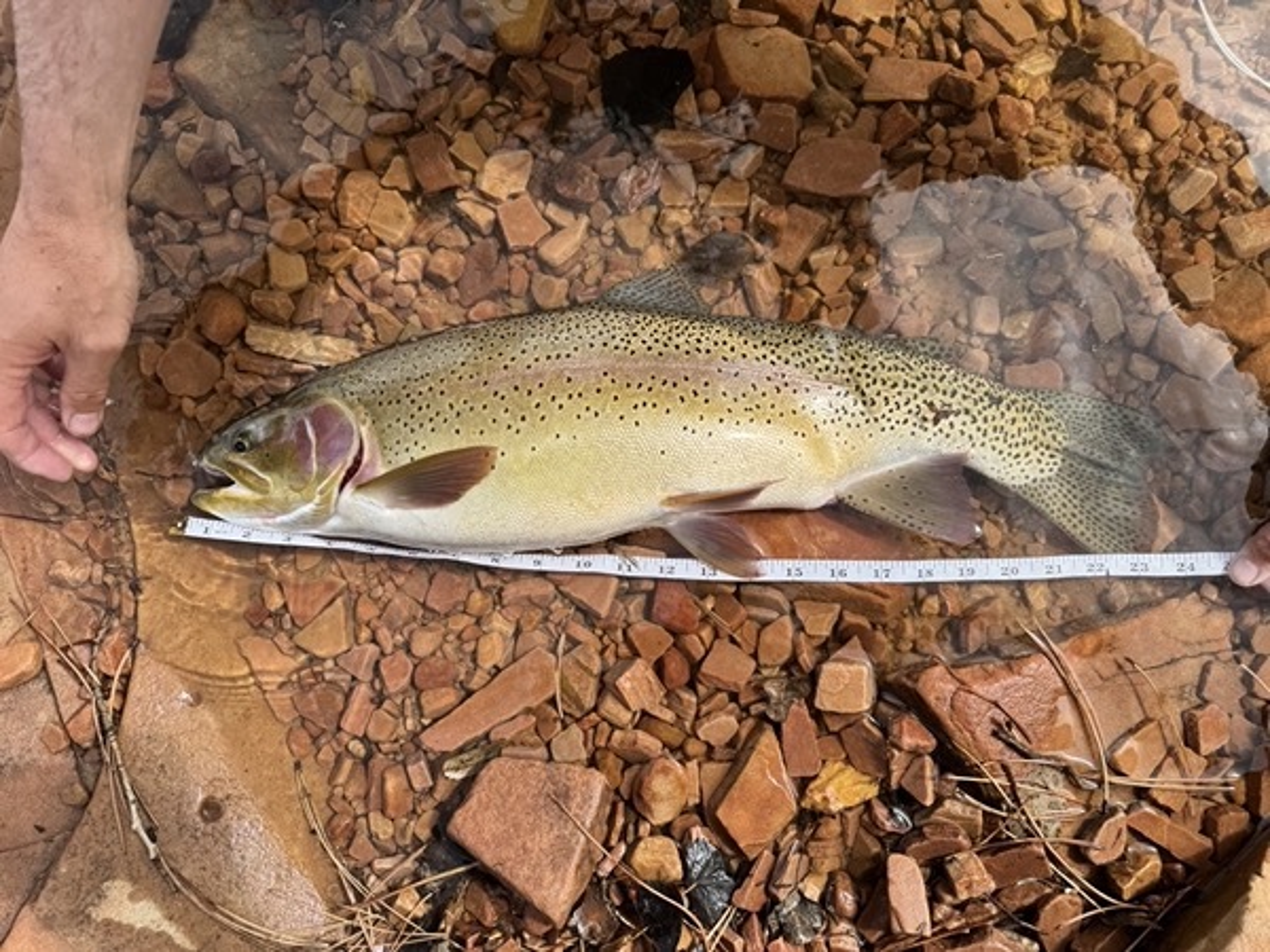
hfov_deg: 71.6
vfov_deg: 56.8
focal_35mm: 24
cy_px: 476
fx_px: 881
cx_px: 635
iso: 80
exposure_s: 1/1869
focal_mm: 6.76
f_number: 1.78
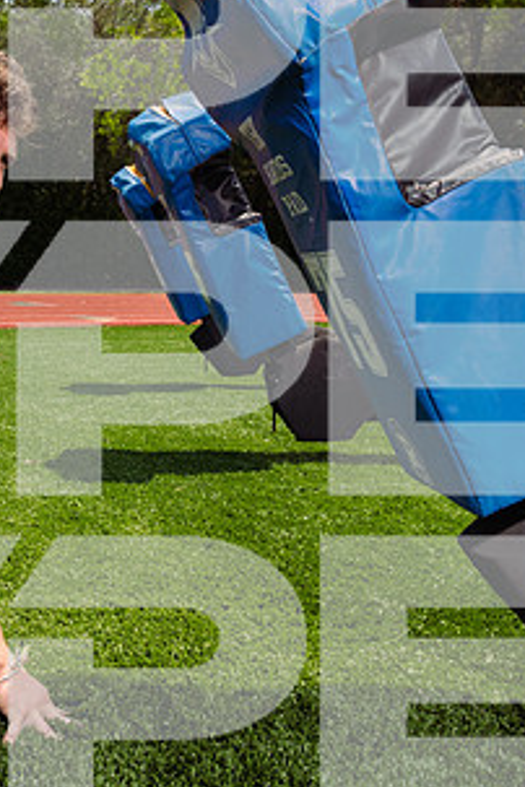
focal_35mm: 46
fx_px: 1006
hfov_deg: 27.1
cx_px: -34
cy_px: 360
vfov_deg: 42.7
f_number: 9
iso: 100
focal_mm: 24
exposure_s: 1/250
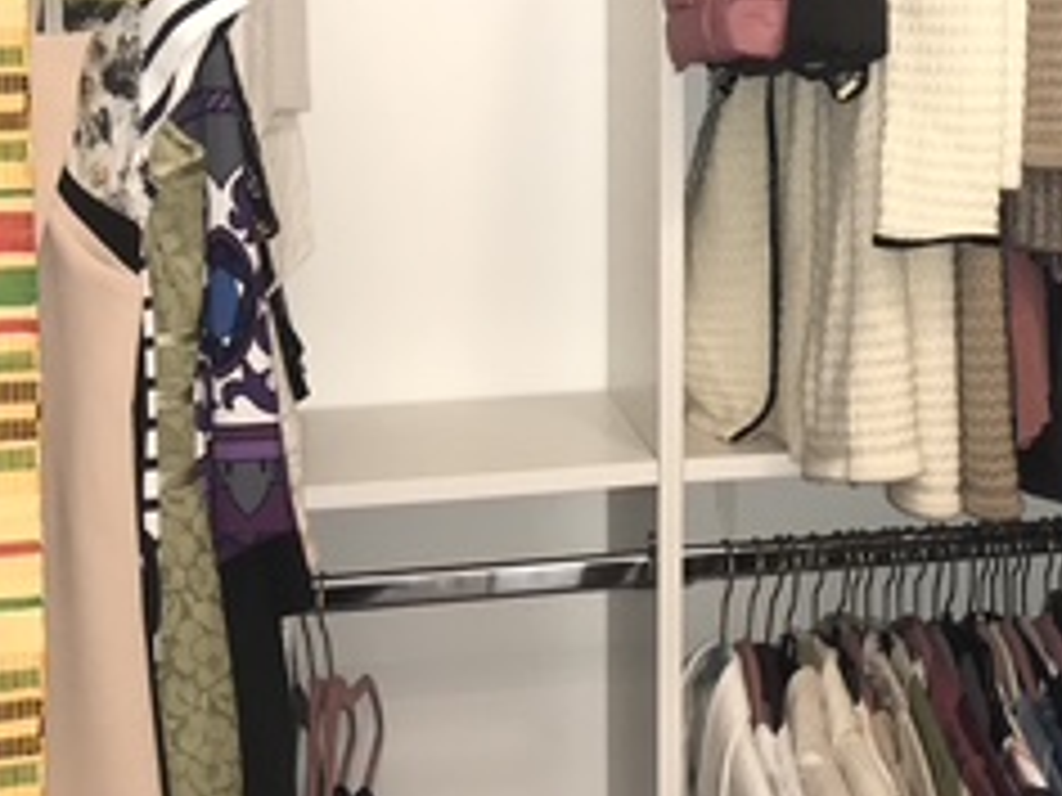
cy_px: 112
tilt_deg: -3.9
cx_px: 994
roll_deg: -0.1
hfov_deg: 24.8
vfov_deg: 19.1
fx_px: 2332
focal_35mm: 76
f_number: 1.8
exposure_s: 1/30
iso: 40
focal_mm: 3.99
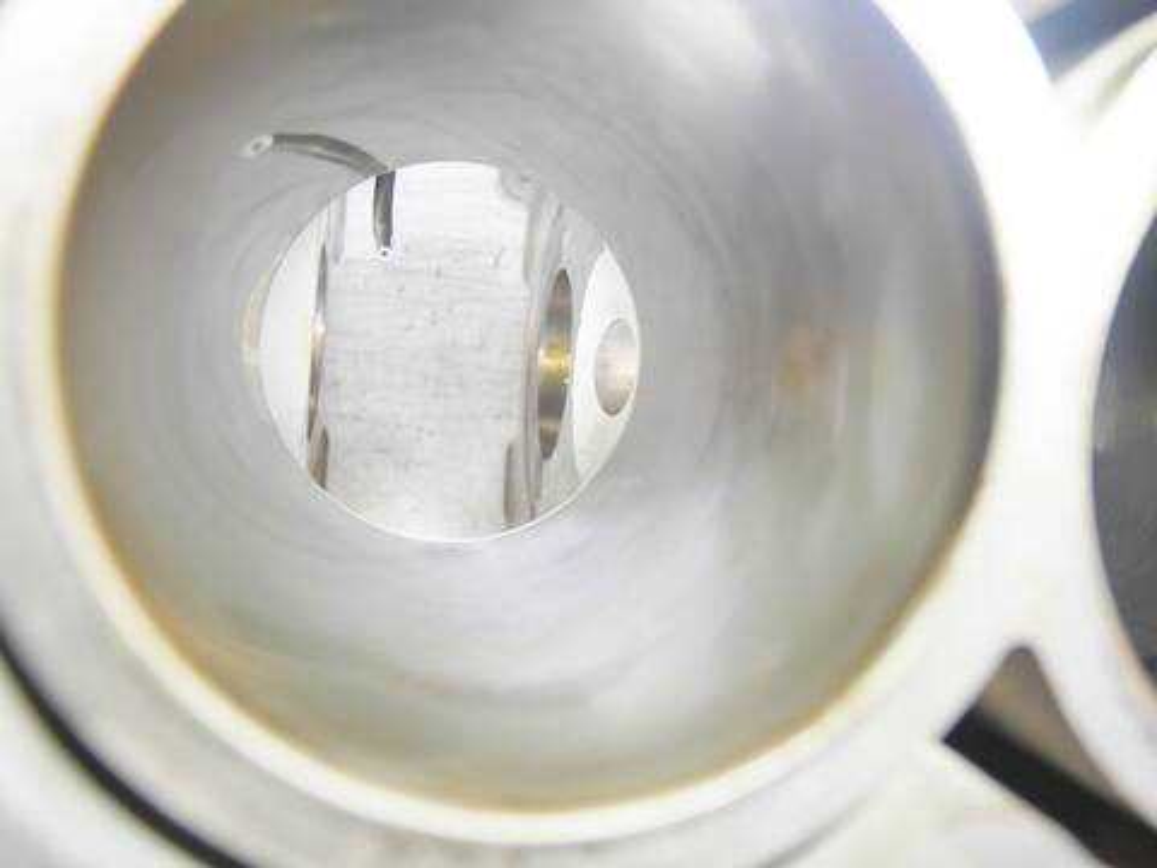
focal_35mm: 30
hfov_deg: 60.0
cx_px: 578
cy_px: 434
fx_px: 1003
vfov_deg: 46.8
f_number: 3.8
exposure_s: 1/60
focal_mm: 15
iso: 200
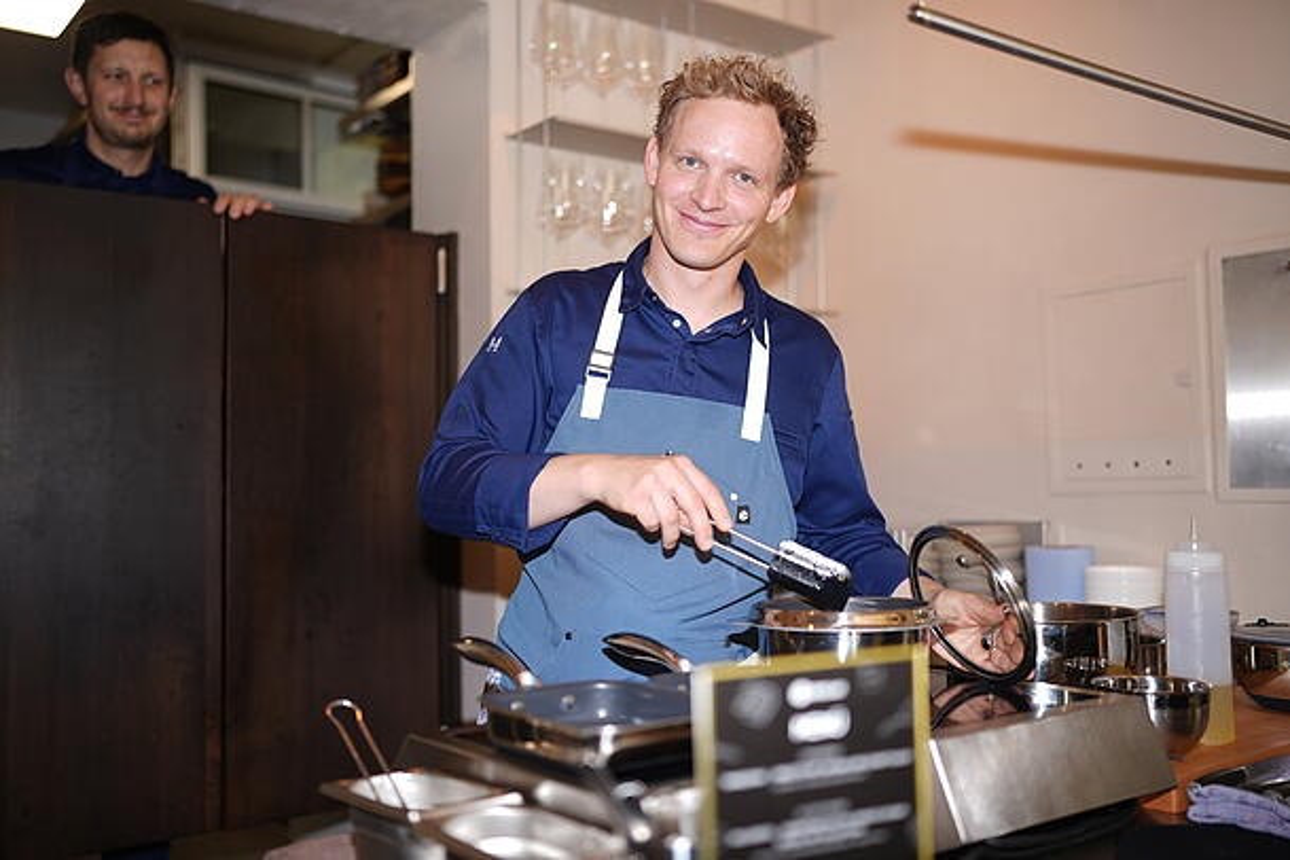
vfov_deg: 37.9
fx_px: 1254
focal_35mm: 35
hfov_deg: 54.4
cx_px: 645
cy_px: 430
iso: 50
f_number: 1.4
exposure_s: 1/60
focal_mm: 35
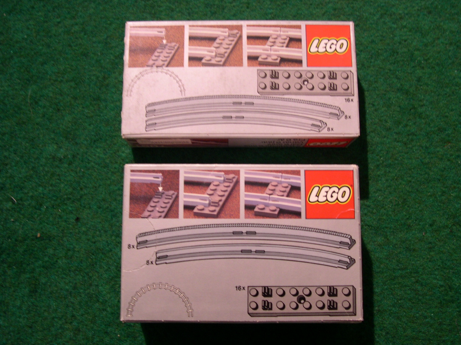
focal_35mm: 39
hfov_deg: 47.9
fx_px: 519
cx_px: 230
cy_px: 170
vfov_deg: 36.8
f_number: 2.8
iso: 154
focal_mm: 8
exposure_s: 1/4.8
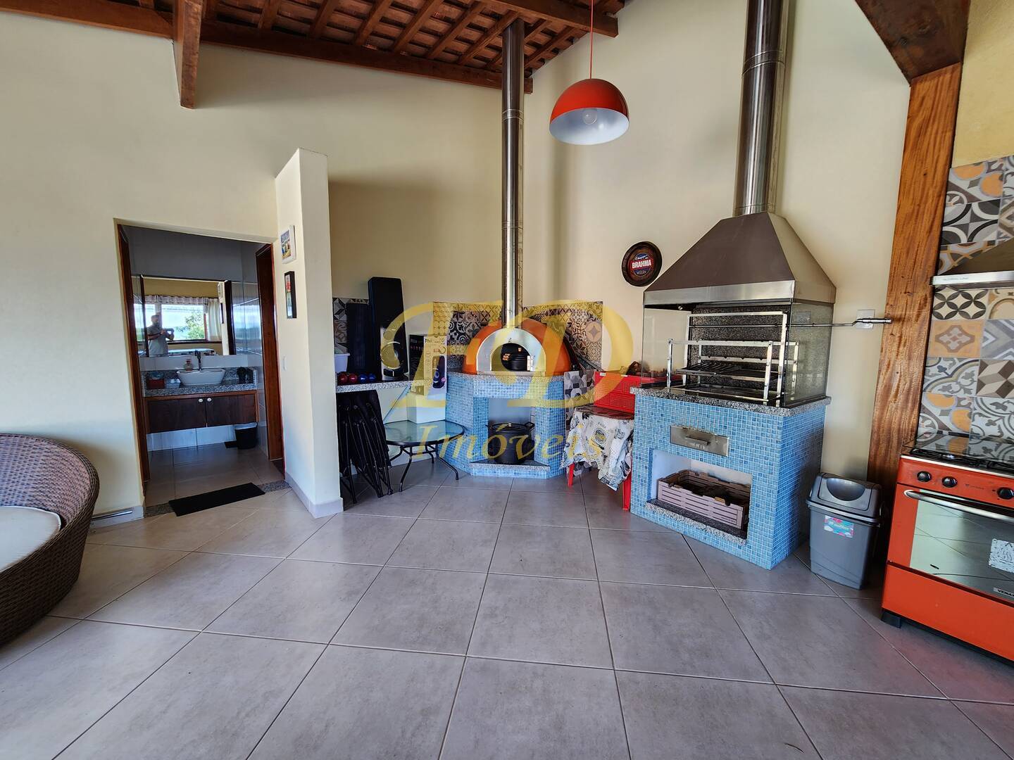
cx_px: 507
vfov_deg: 89.9
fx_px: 381
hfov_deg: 106.2
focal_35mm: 13
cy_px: 380
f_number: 2.2
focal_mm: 2.2
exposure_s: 1/60
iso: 100
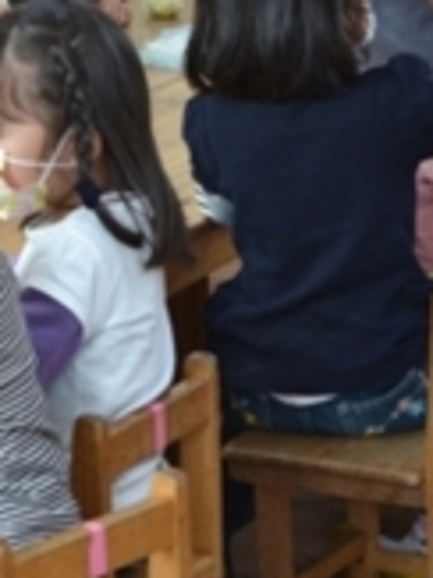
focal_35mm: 184
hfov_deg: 7.9
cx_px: -234
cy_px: 126
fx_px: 3073
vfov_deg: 10.7
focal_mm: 52
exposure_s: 1/30
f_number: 5.6
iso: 400
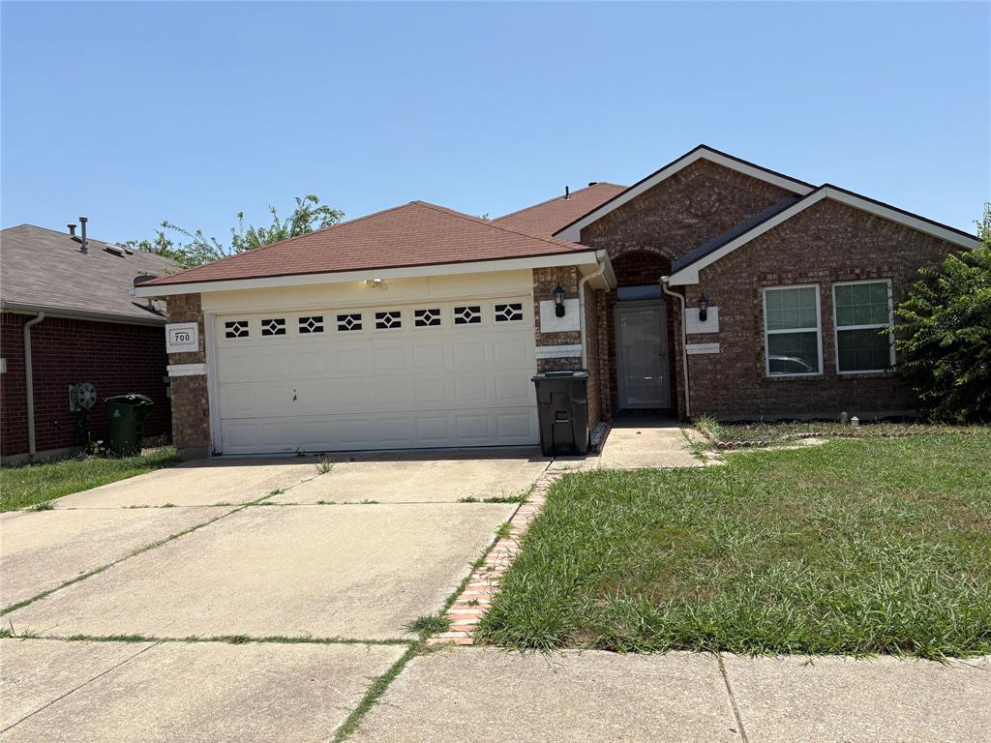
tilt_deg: +0.7
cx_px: 496
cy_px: 372
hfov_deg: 67.3
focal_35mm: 26
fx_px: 744
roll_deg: +2.7
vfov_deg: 53.1
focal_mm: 5.96
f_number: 1.6
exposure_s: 1/4608
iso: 50
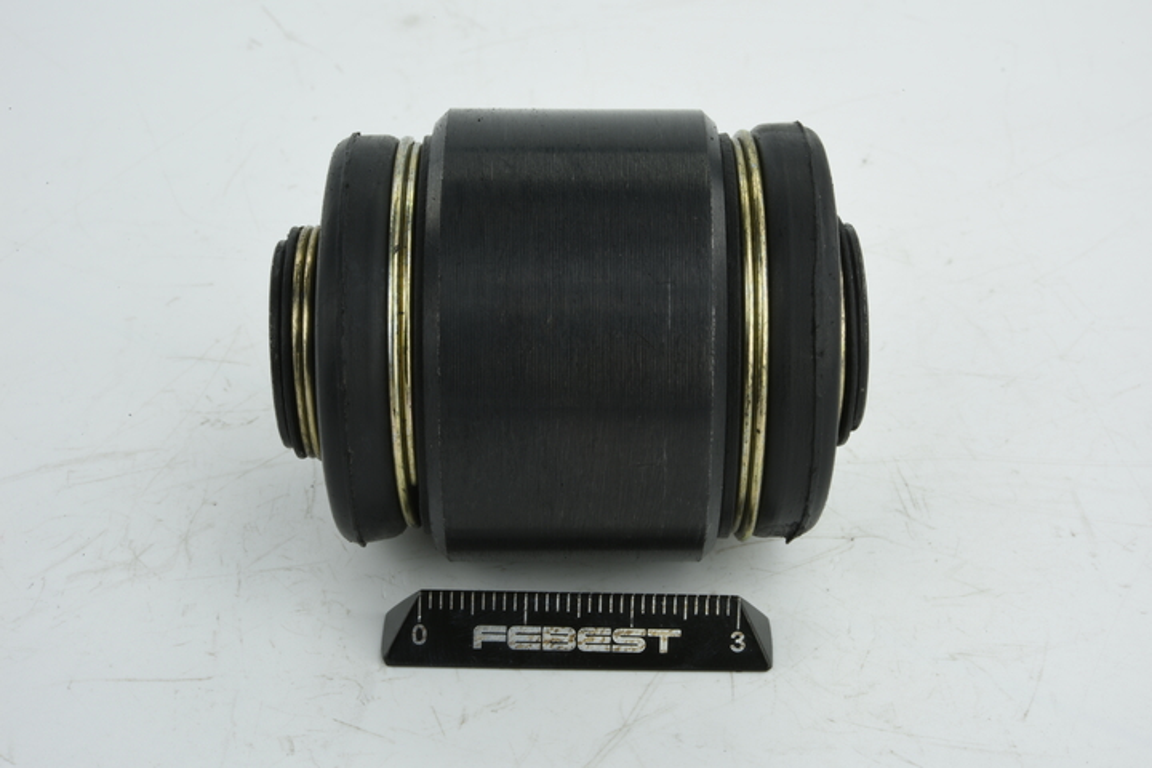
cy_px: 384
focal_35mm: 60
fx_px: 1920
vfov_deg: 22.6
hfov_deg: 33.4
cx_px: 576
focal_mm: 60
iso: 64
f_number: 36
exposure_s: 1/2
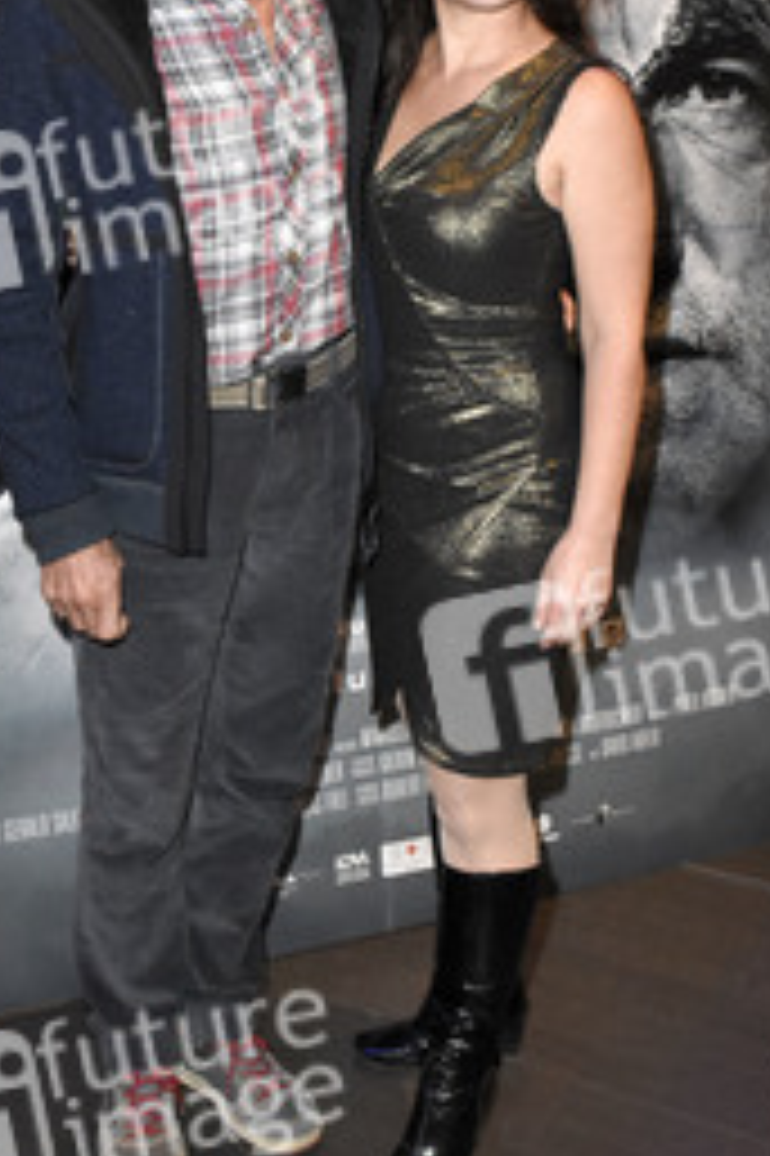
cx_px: 243
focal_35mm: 56
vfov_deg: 35.4
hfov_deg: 24.0
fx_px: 1799
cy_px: 423
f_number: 6.3
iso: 5000
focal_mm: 24
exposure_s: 1/60
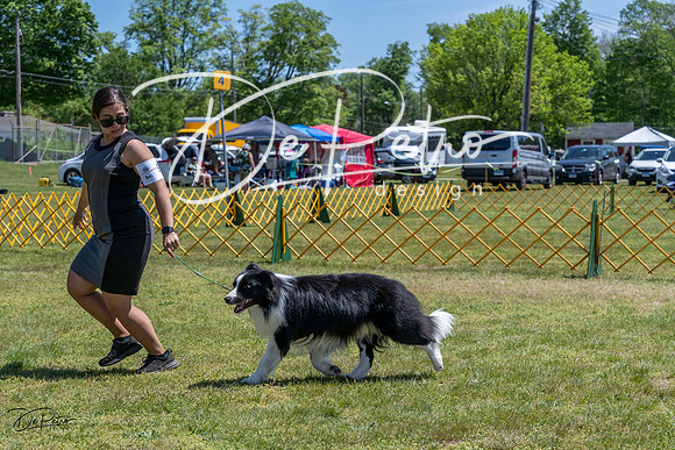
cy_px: 225
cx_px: 338
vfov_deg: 19.5
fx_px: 1313
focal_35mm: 70
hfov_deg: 28.8
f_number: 7.1
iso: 640
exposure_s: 1/1600
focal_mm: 70
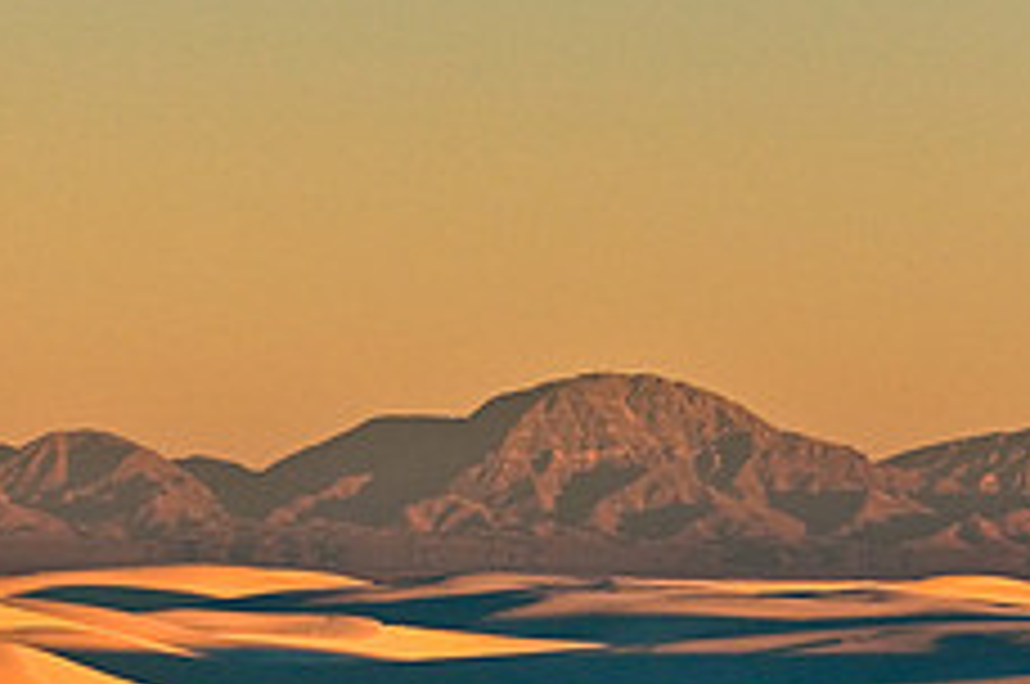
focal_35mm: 312
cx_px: 94
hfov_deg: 6.6
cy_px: 826
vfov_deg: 4.4
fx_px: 8914
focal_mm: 82
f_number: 11
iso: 200
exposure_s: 1/250
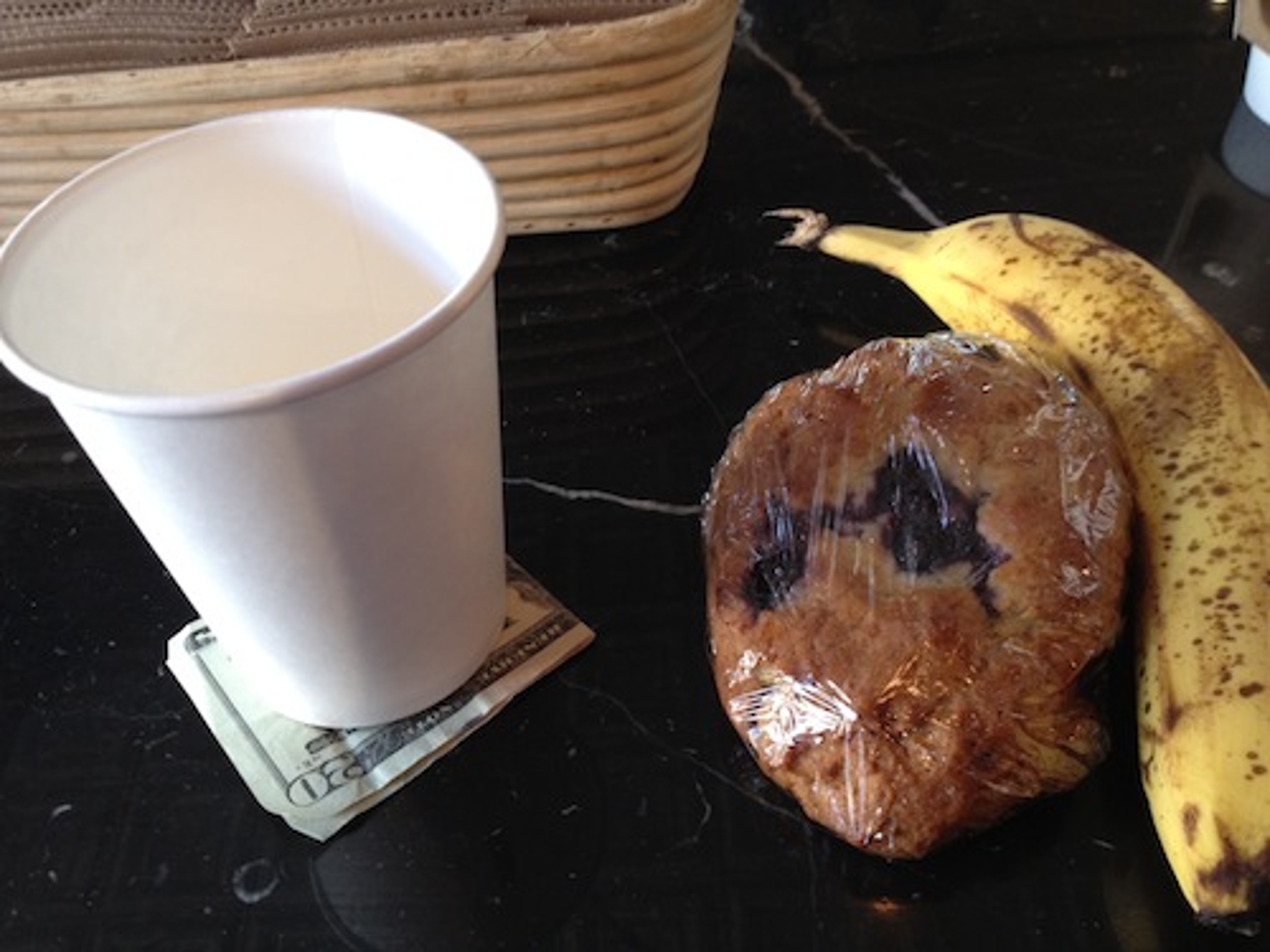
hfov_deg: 52.6
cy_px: 476
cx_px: 635
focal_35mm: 35
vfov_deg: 40.7
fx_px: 1284
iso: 125
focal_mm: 4.28
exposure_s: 1/20
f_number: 2.4
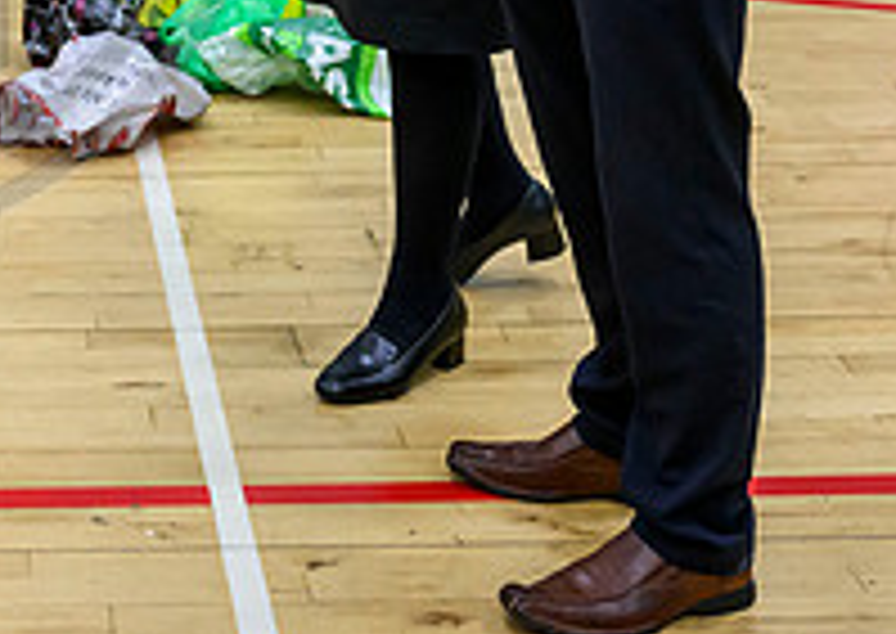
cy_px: -304
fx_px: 2538
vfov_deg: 13.5
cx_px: 23
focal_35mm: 100
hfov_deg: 19.5
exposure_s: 1/250
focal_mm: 30
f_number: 4
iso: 3200
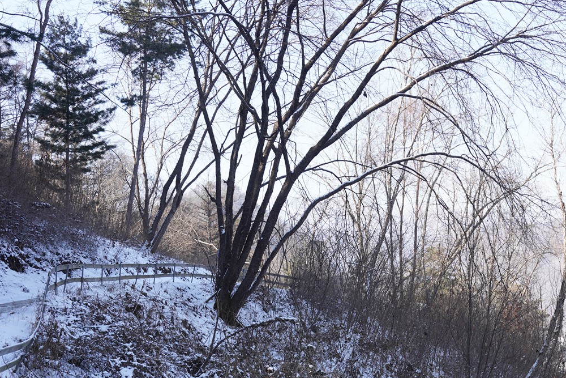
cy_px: 323
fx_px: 1006
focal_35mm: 64
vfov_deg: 20.9
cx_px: 401
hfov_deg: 31.0
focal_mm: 32
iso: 100
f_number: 7.1
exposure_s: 1/100
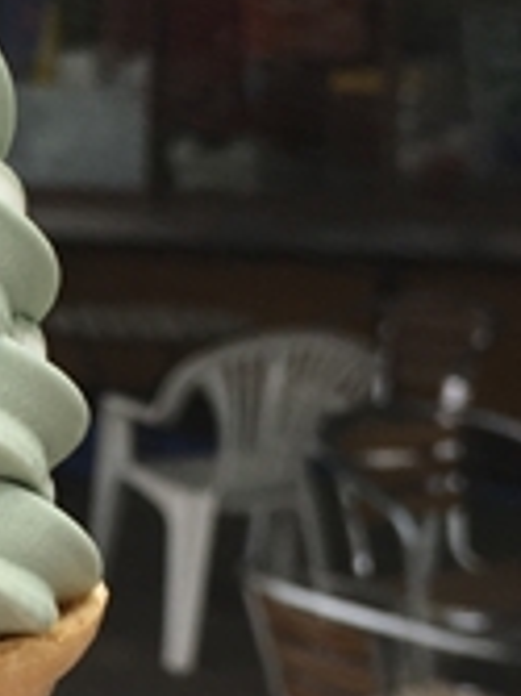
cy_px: 475
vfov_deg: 17.7
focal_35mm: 111
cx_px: -163
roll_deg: +1.8
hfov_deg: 12.9
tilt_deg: -10.9
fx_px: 2230
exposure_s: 1/469
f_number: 2.2
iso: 25
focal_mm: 4.15
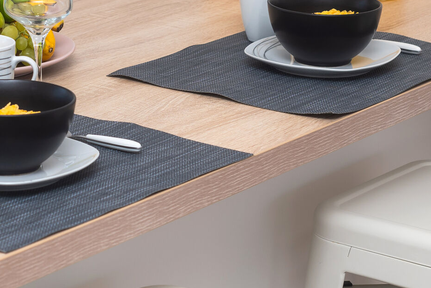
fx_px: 1796
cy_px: -33
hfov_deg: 13.5
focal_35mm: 150
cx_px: 4
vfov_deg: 9.1
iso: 100
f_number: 5.6
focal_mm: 50
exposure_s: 1/200
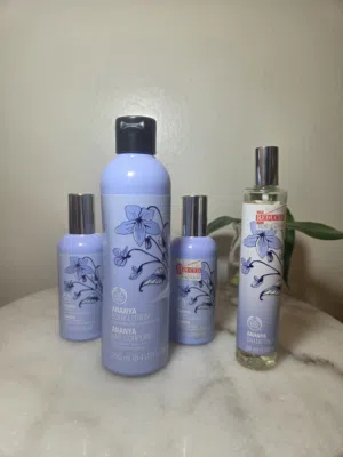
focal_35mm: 23
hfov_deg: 58.9
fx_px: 304
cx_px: 172
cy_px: 228
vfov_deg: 73.9
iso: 64
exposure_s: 1/100
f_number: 1.8
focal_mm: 5.4
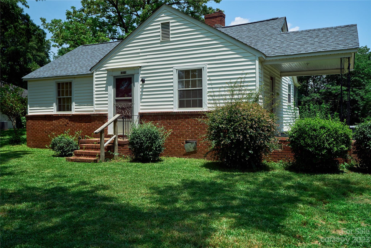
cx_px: 186
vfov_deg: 42.3
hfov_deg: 60.3
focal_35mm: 31
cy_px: 124
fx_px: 319
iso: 800
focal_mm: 31
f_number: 5.6
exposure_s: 1/80
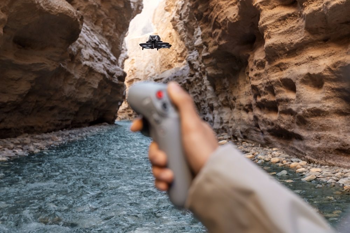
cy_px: 116
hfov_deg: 41.9
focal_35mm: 47
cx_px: 175
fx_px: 457
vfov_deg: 28.6
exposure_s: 1/80
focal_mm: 47
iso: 500
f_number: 5.6
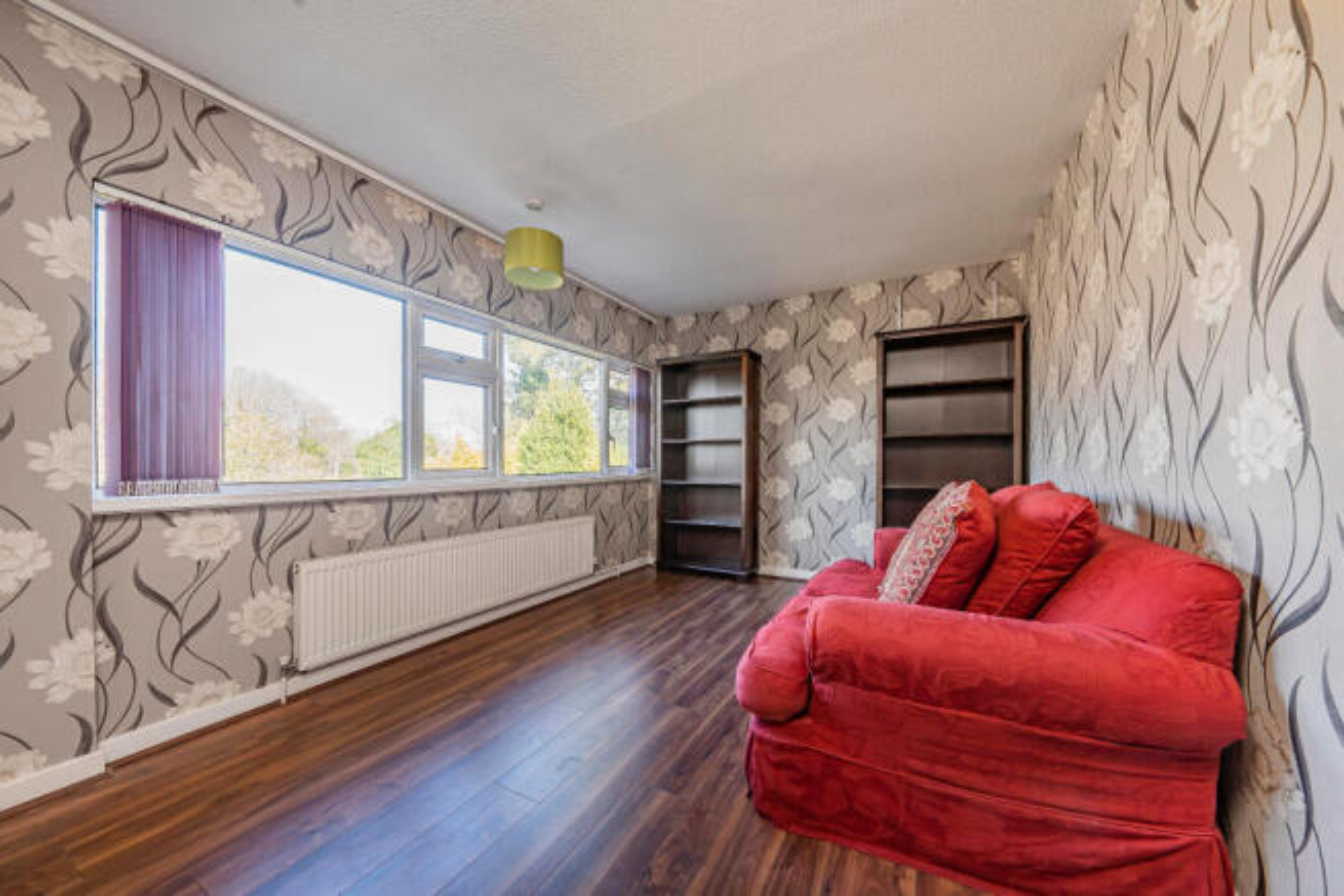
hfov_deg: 112.6
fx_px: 448
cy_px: 448
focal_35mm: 12
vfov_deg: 90.0
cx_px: 672
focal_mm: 12
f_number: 9
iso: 320
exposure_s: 1/25
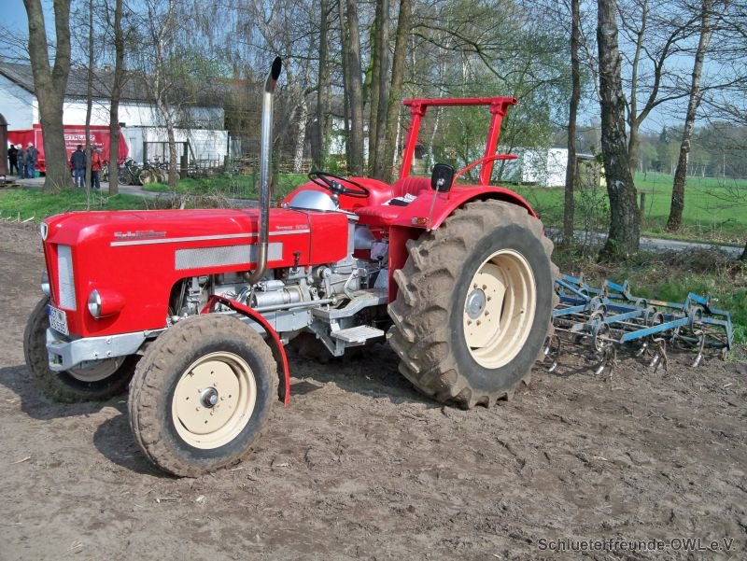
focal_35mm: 35
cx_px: 374
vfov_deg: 40.7
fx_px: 756
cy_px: 280
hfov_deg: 52.6
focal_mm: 6.2
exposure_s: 1/640
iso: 80
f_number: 3.5
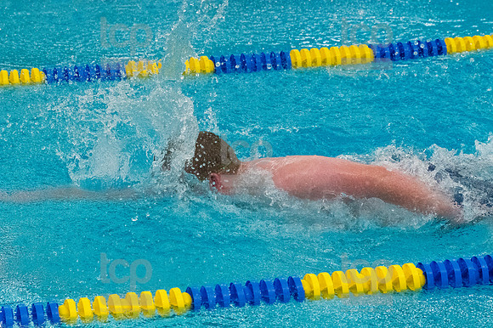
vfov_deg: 11.1
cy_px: 164
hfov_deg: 16.7
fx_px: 1683
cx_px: 246
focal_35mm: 123
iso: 10000
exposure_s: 1/1250
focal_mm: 82
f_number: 5
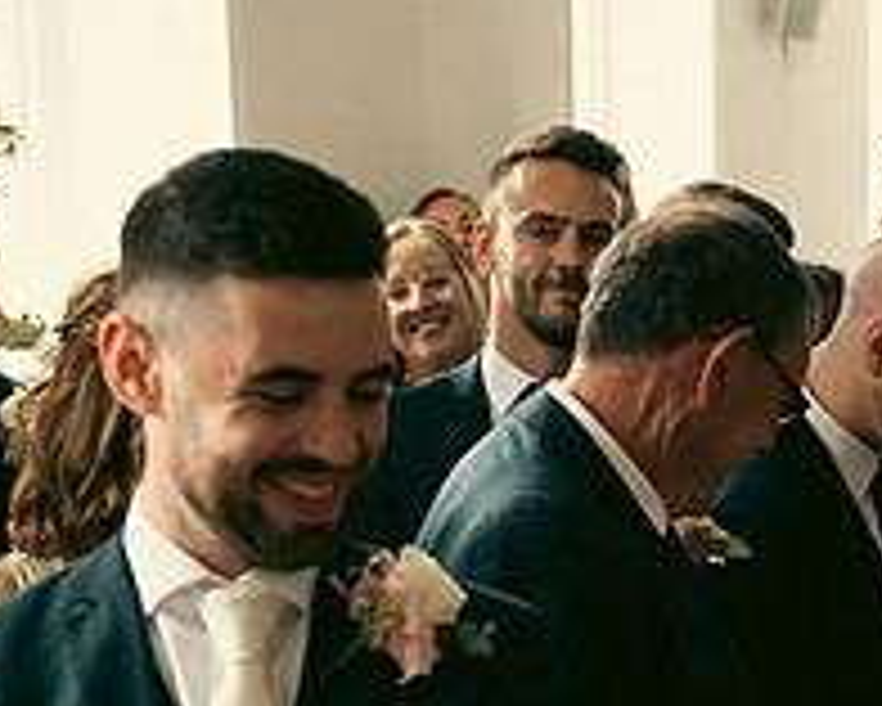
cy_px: 753
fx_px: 2533
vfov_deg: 15.5
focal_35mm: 97
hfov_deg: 19.1
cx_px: 918
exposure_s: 1/160
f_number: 3.5
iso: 800
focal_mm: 35
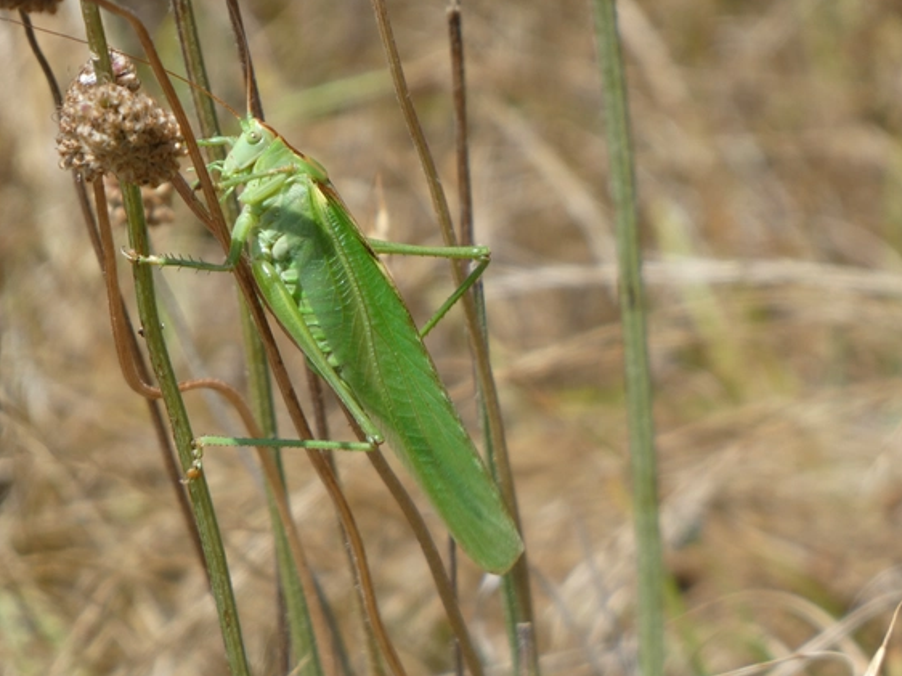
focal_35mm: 1177
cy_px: 364
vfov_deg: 1.3
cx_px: 406
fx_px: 30656
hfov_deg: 1.7
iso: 80
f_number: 5.6
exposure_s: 1/400
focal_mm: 185
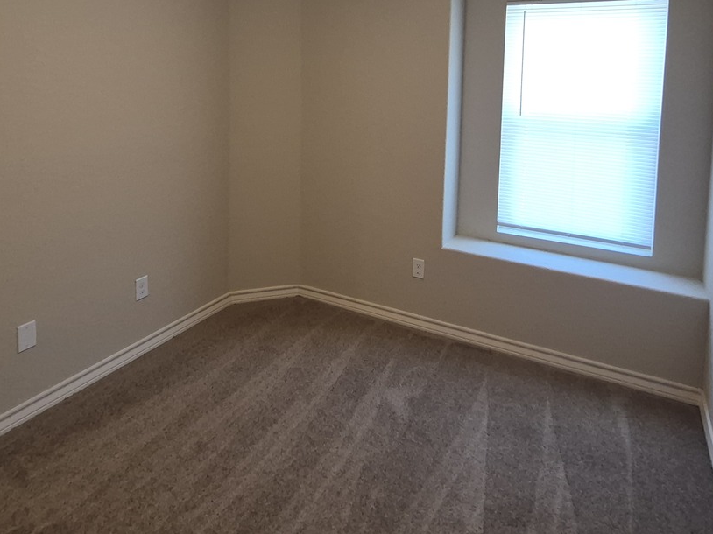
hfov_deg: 73.9
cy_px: 107
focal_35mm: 23
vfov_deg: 54.8
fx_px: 474
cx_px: 375
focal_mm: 1.74
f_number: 2.2
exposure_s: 1/60
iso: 200
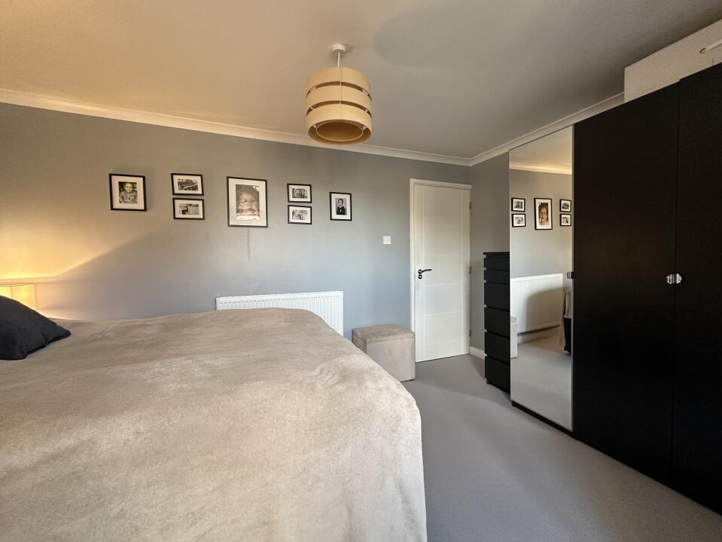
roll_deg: +0.2
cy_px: 269
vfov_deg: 81.7
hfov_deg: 98.1
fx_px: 313
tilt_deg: -1.4
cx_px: 374
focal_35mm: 15
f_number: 2.2
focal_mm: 2.22
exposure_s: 1/100
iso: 250
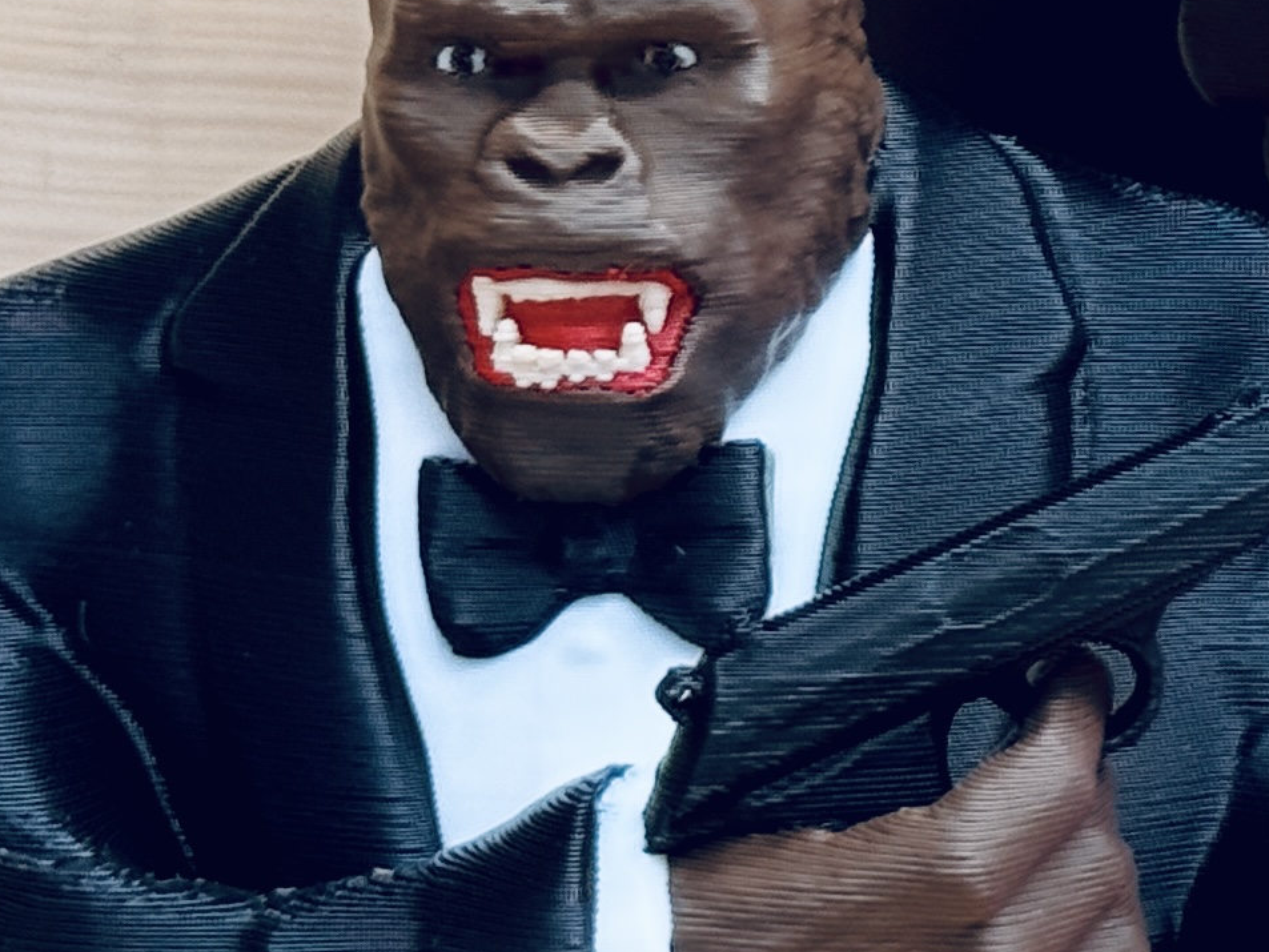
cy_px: -457
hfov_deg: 9.6
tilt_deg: -5.3
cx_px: 1518
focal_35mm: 203
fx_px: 7443
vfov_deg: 7.2
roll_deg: -0.5
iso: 50
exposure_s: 1/123
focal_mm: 6.76
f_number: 1.78
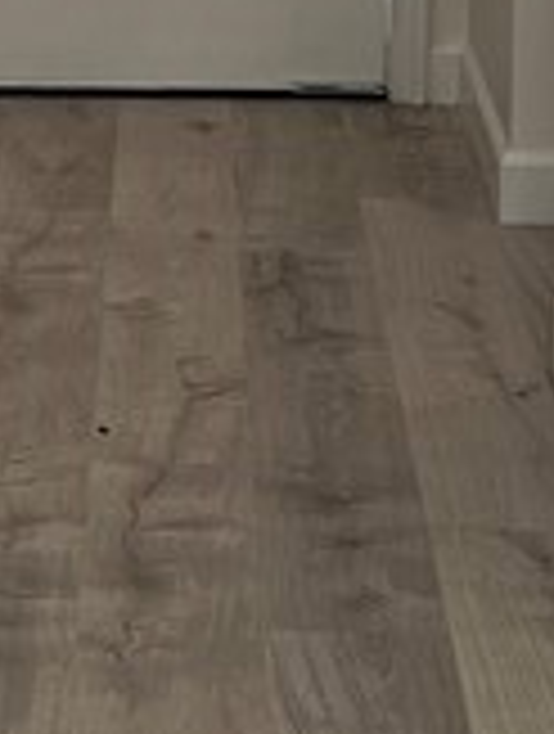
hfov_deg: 9.0
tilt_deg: -7.3
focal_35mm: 163
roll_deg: +0.3
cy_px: -63
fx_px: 3465
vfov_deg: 11.9
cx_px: -77
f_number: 1.5
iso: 40
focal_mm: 5.7
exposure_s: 1/224
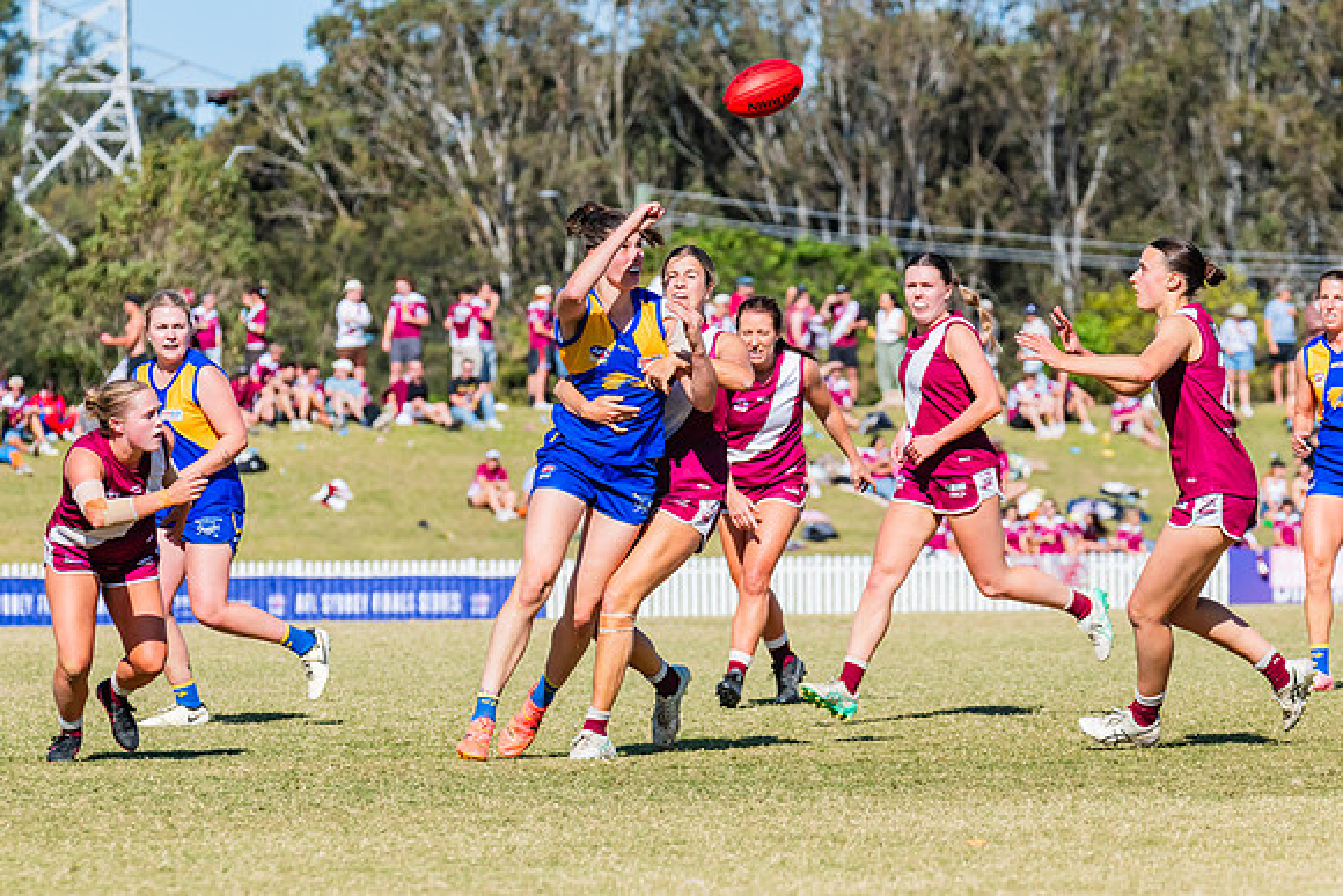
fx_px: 10473
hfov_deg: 7.3
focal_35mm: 281
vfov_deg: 4.9
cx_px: 600
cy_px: 469
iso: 800
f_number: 10
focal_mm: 250
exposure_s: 1/1600
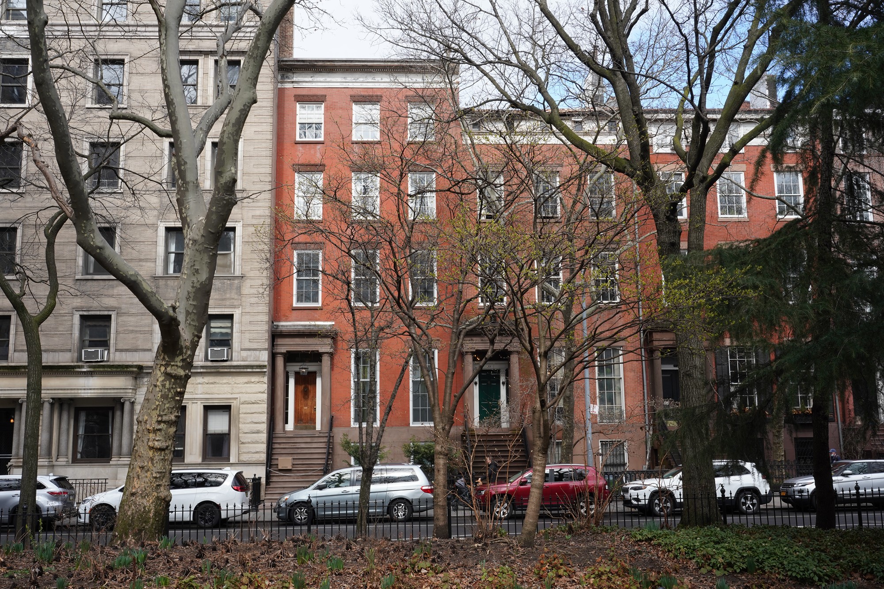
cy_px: 294
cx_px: 442
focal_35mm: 36
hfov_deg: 53.1
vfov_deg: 36.9
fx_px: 884
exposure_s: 1/100
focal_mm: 36
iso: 400
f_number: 16
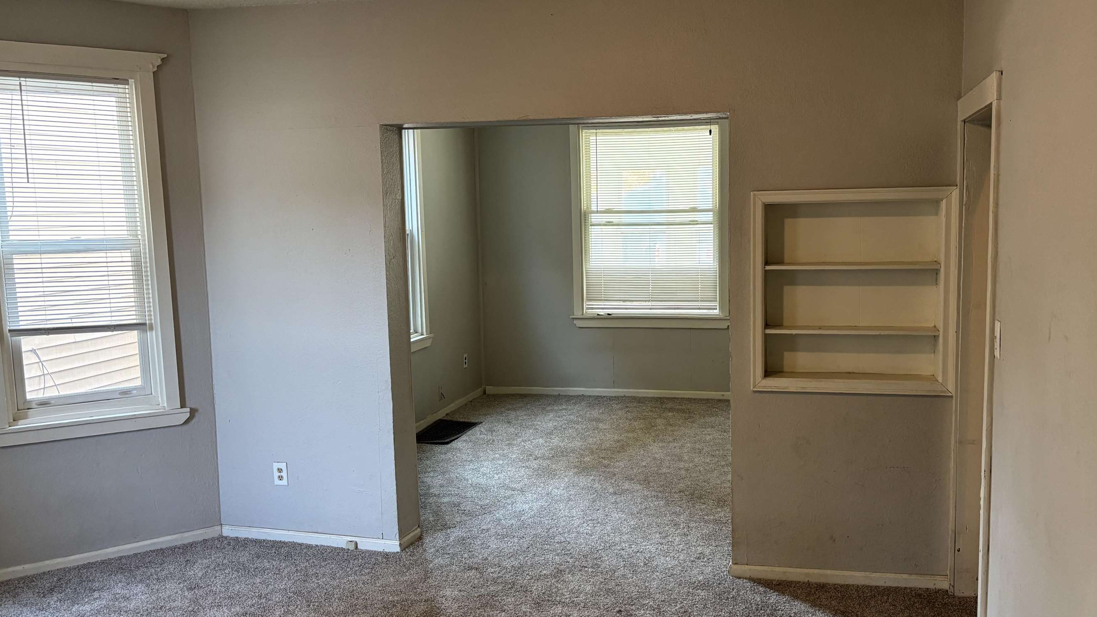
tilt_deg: -5.9
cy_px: 319
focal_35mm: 33
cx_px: 615
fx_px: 960
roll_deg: +0.4
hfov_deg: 59.3
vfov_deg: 35.6
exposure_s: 1/60
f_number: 1.6
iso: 160
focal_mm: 5.96
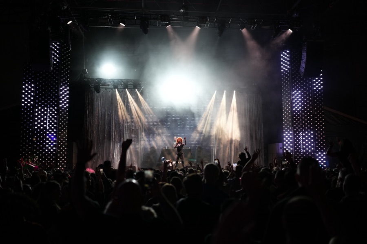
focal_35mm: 35
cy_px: 122
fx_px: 357
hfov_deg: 54.4
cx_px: 184
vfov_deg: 37.9
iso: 640
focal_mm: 35
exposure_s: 1/250
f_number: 1.4
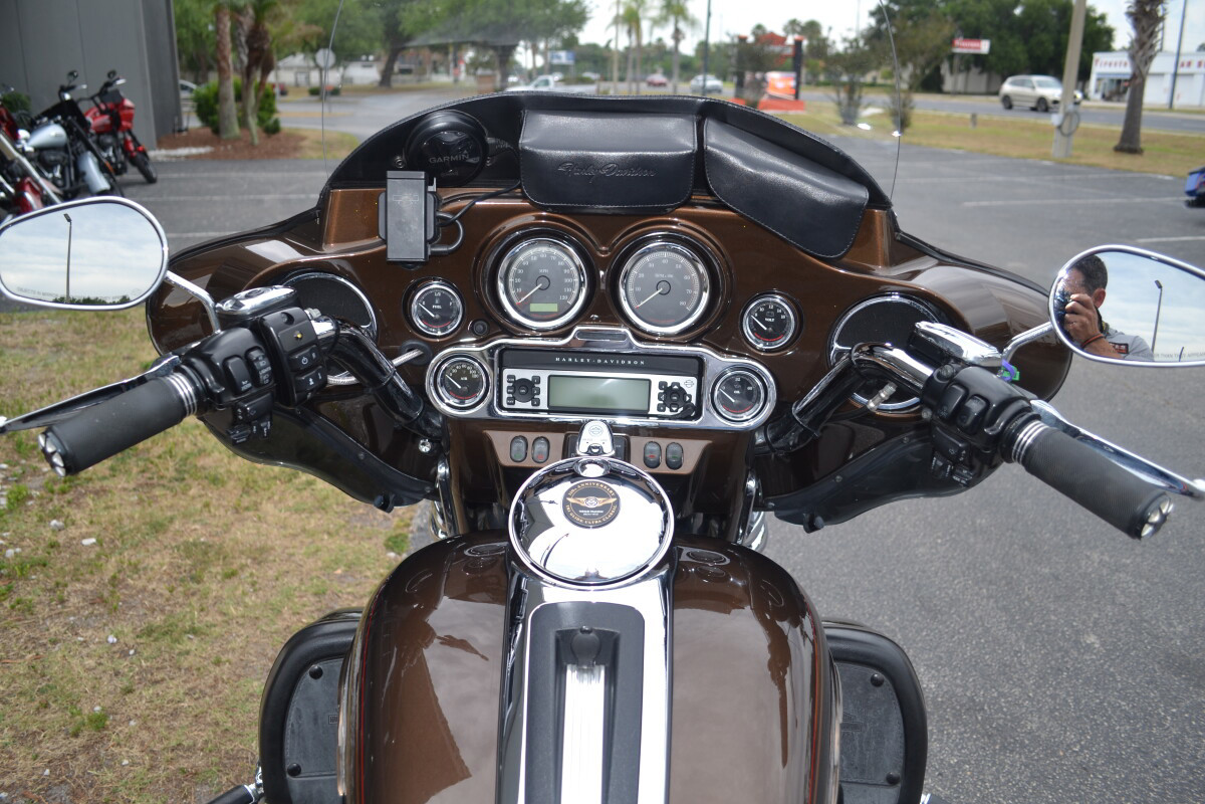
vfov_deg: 47.9
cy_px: 402
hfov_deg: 67.4
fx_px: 904
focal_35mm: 27
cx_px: 602
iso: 100
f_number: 4
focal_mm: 18
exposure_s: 1/125
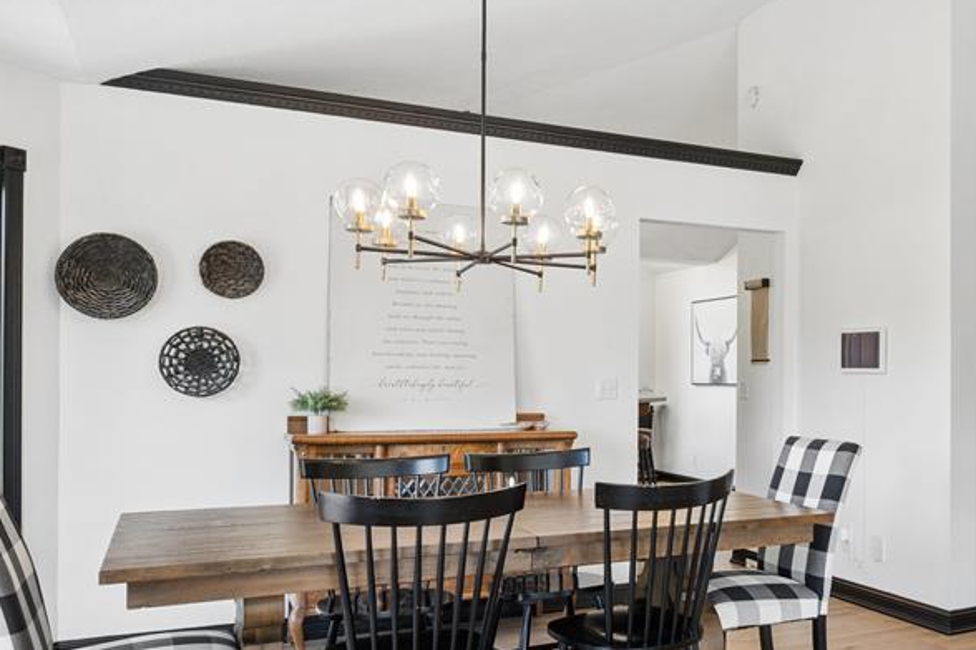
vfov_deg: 35.8
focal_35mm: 37
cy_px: 381
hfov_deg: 49.3
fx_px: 1003
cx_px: 762
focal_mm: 17
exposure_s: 1/25
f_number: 9
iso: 400
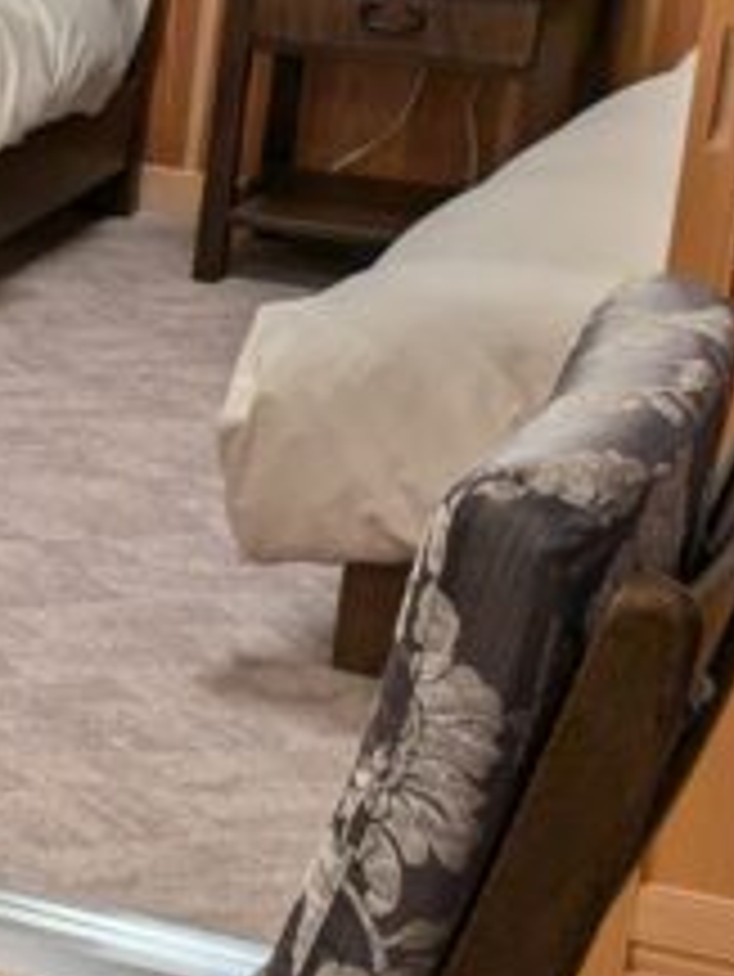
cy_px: 355
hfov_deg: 9.2
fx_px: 3898
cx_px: -1241
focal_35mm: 138
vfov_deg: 14.3
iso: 84
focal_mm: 5.43
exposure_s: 1/60
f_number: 1.89
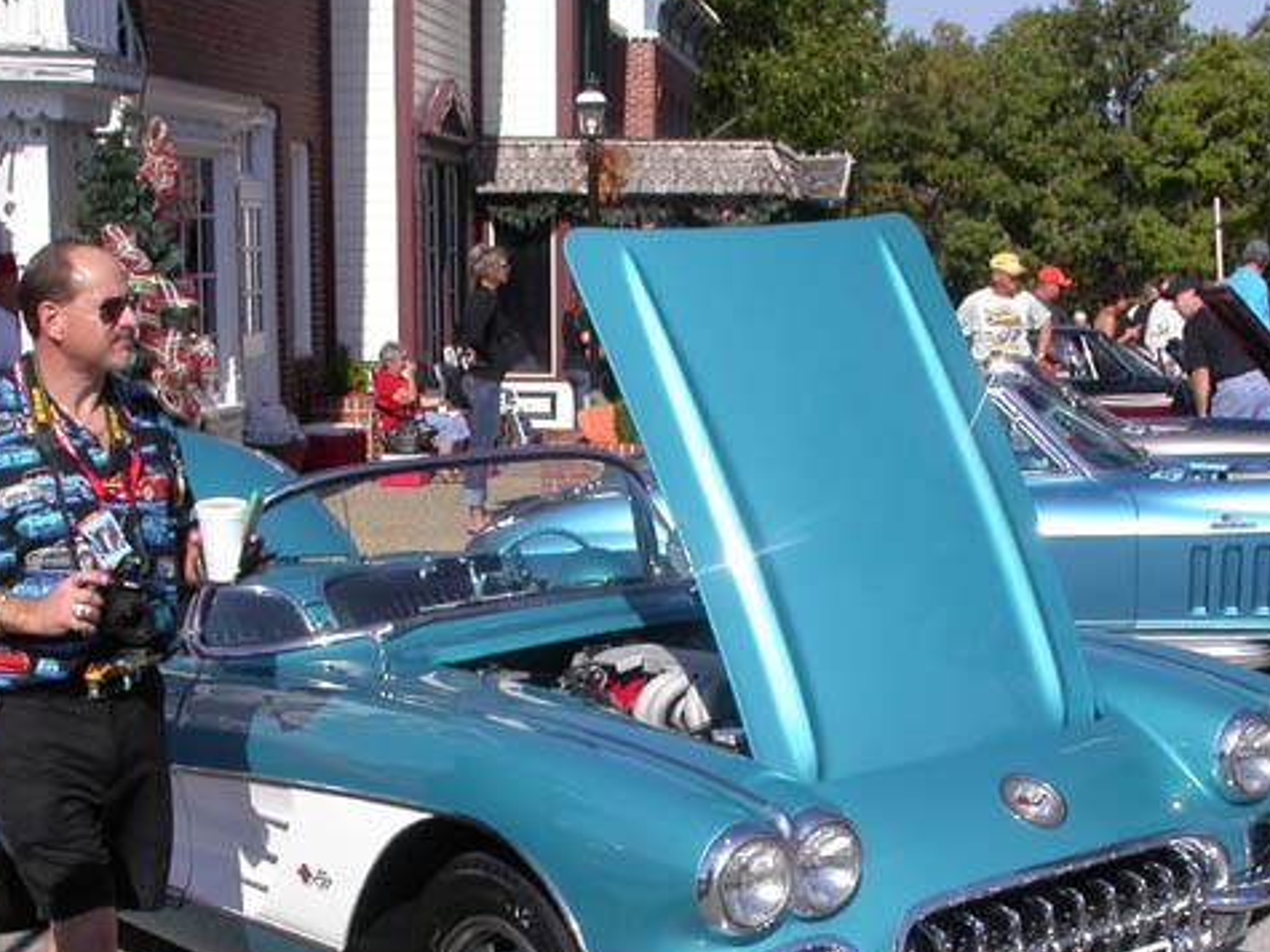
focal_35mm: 64
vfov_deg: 22.6
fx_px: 2347
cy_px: 767
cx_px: 604
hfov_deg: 30.3
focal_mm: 7.85
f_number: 7.5
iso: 100
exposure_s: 1/363
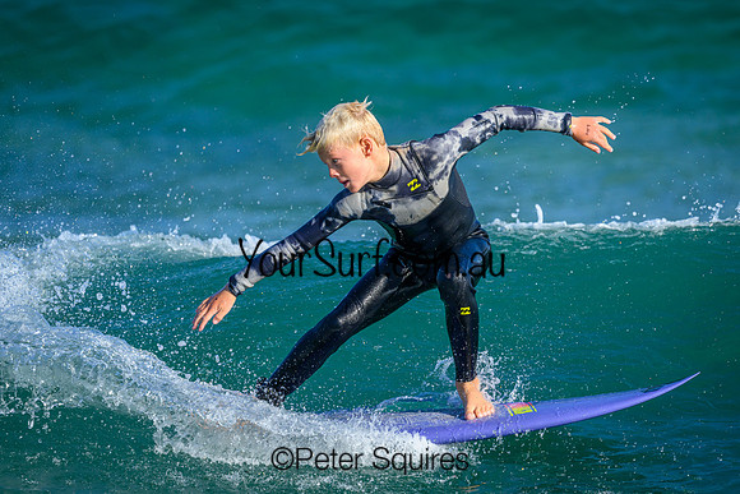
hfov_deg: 2.6
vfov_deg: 1.7
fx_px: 16448
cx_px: 370
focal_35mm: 800
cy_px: 247
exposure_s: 1/2000
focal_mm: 800
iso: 450
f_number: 6.3
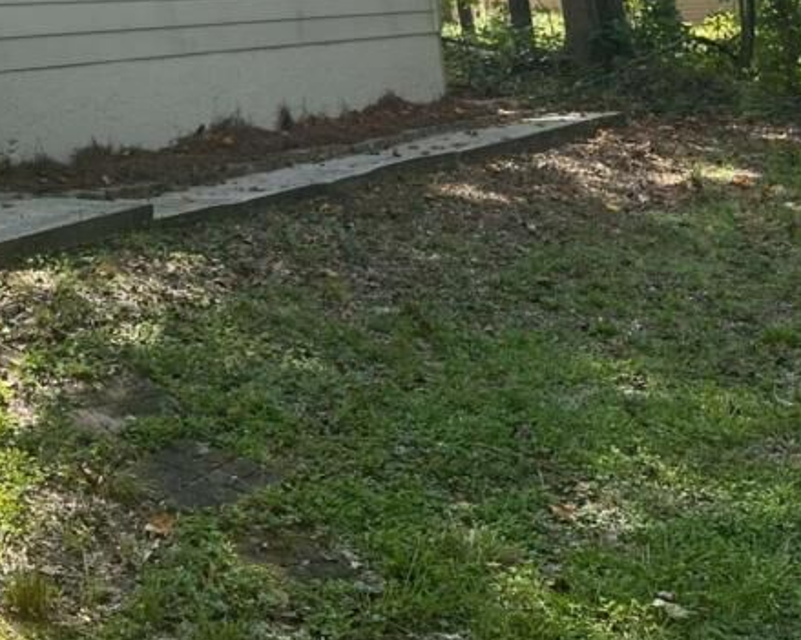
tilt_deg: +8.4
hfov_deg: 28.2
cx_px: 47
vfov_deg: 21.8
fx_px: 1517
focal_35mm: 64
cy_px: -162
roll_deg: +3.8
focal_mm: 6.86
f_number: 1.78
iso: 80
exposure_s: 1/1083
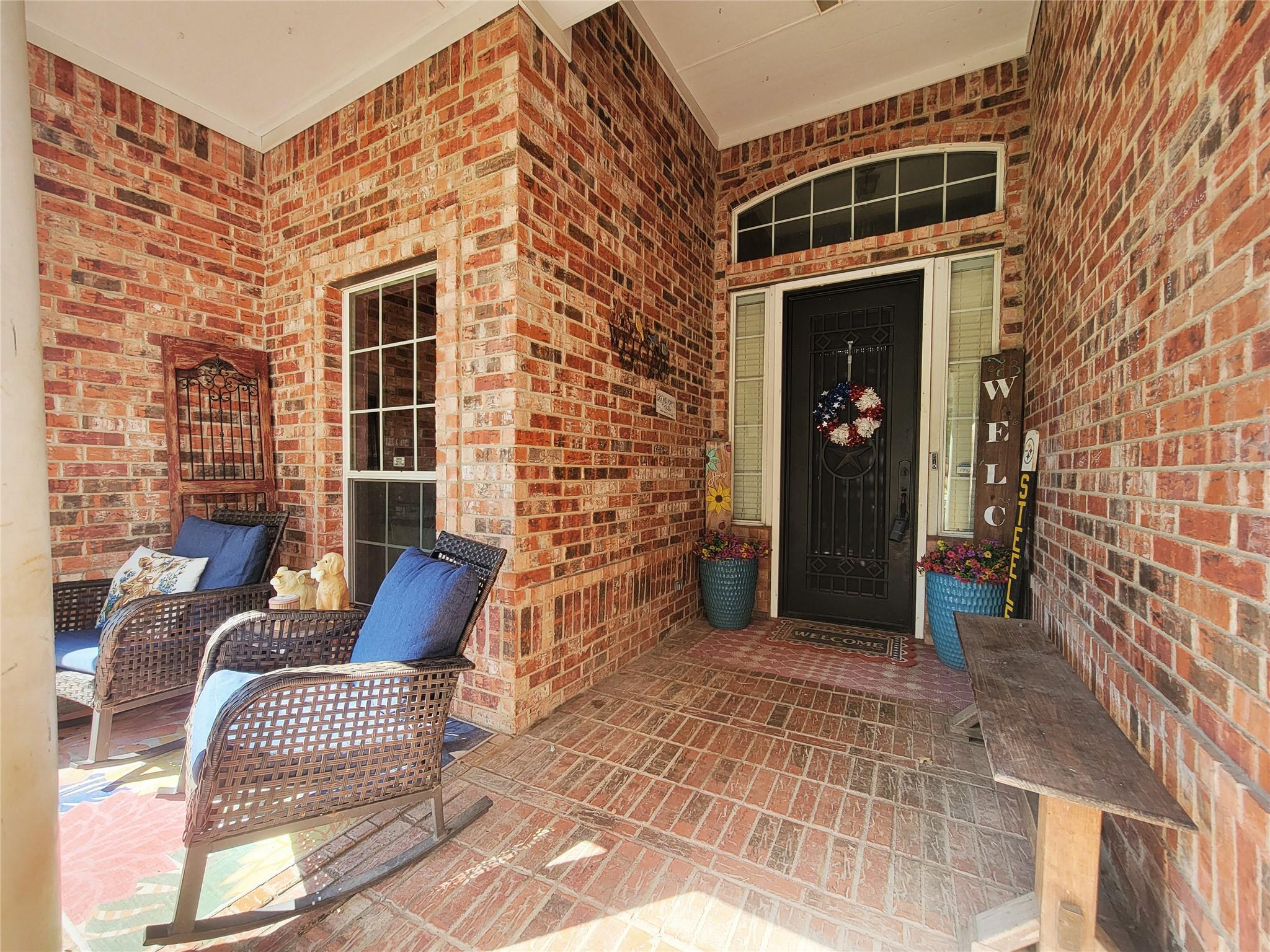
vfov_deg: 89.9
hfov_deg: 106.2
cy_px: 476
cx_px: 635
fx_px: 477
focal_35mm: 13
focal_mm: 2.2
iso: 50
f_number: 2.2
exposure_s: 1/868
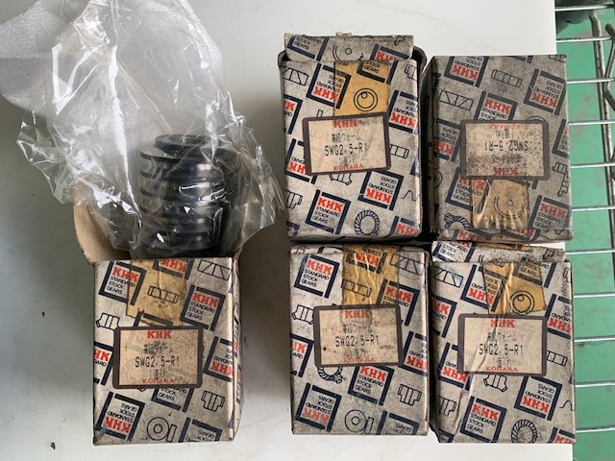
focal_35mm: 26
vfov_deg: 53.1
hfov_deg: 67.3
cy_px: 230
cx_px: 308
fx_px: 462
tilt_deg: -87.6
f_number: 1.8
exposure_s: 1/167
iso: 25
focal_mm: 4.25
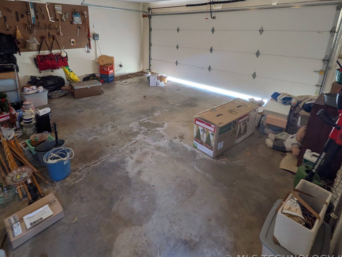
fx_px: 198
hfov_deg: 81.1
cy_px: 84
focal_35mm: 20
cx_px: 144
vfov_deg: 64.1
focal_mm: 1.83
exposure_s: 1/40
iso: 159
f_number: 2.2
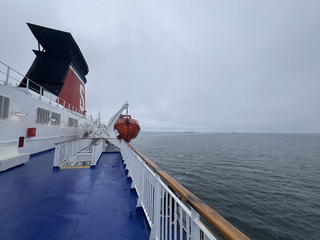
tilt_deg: +6.0
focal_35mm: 14
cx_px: 160
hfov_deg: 102.1
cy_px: 120
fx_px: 129
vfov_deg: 85.7
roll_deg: +0.5
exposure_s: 1/1420
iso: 50
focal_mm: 2.22
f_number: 2.2
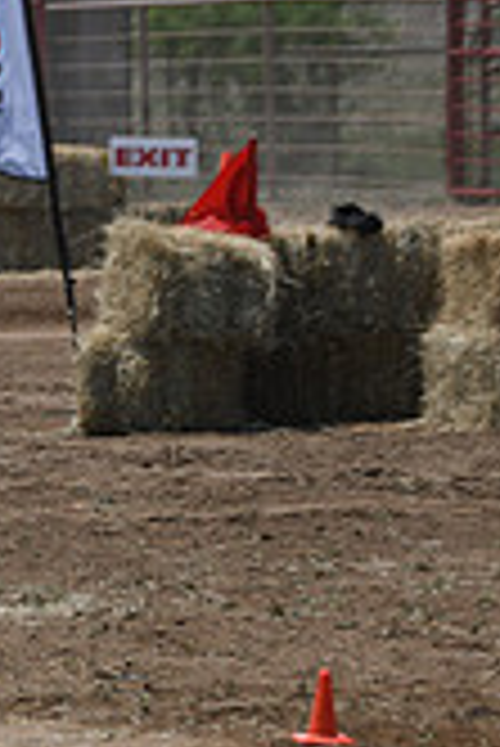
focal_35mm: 429
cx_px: -347
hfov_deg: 3.2
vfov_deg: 4.8
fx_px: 8918
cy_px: 592
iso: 100
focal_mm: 82
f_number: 5.3
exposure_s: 1/1250
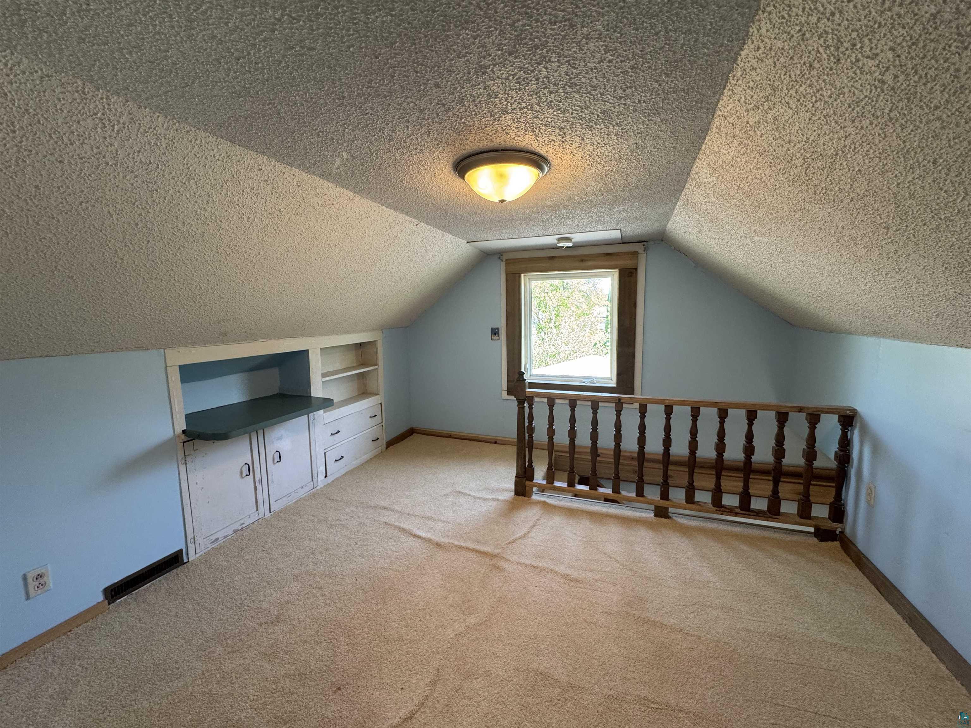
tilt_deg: -8.1
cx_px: 486
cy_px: 364
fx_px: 393
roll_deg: +0.3
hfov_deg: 102.1
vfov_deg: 85.7
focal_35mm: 14
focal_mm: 2.22
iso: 200
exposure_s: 1/120
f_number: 2.2
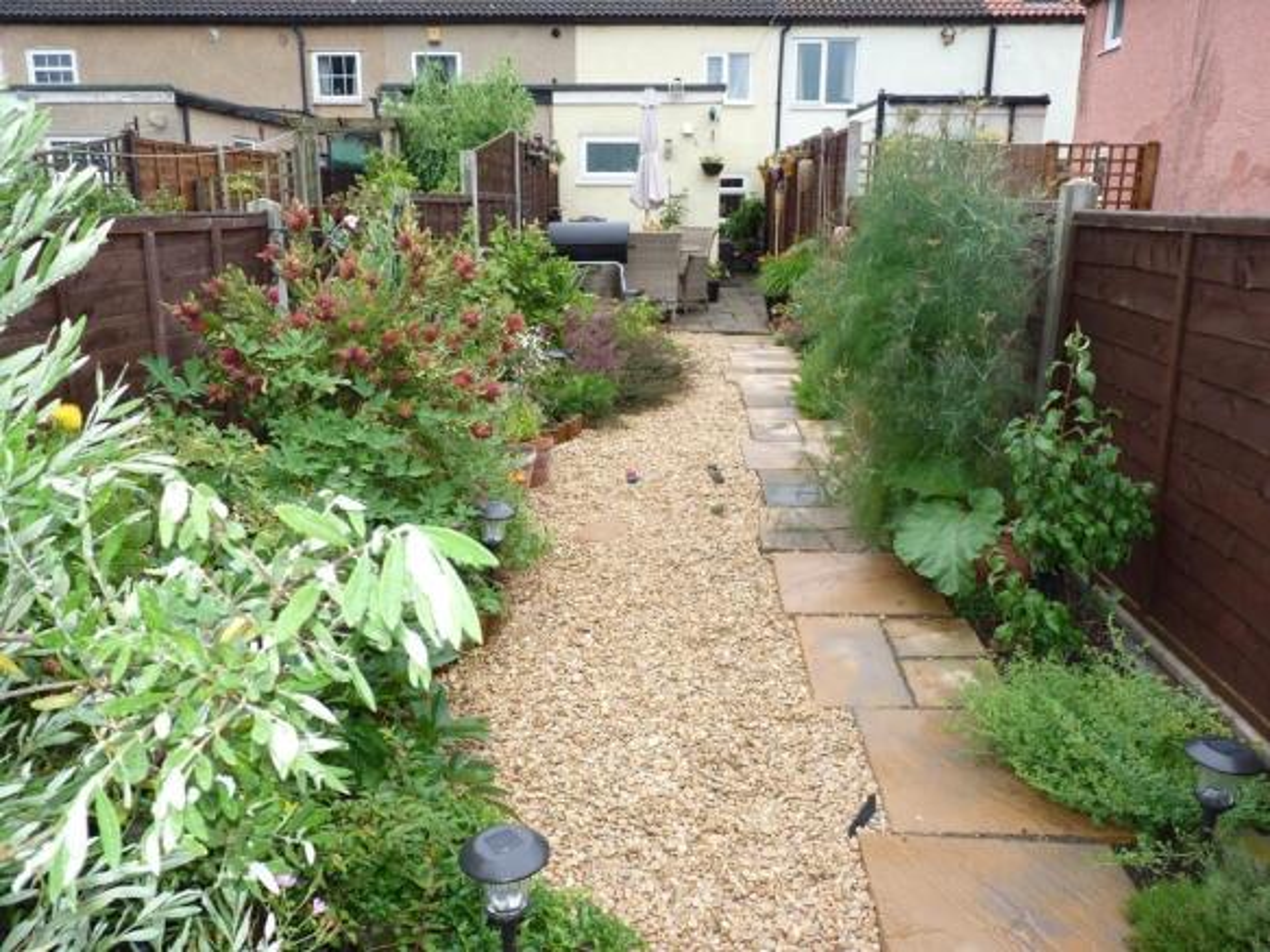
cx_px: 635
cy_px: 476
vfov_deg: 51.3
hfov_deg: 65.3
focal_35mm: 27
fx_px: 990
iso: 100
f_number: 2.8
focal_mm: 4.8
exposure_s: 1/60
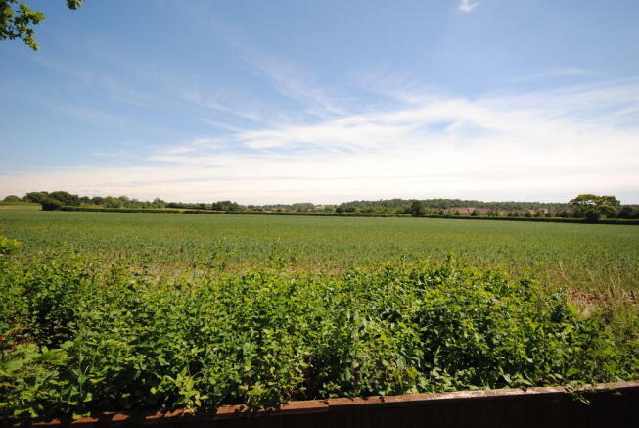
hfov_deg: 85.4
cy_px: 214
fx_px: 347
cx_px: 320
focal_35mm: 20
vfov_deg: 63.4
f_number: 8
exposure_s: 1/250
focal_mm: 13
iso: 100
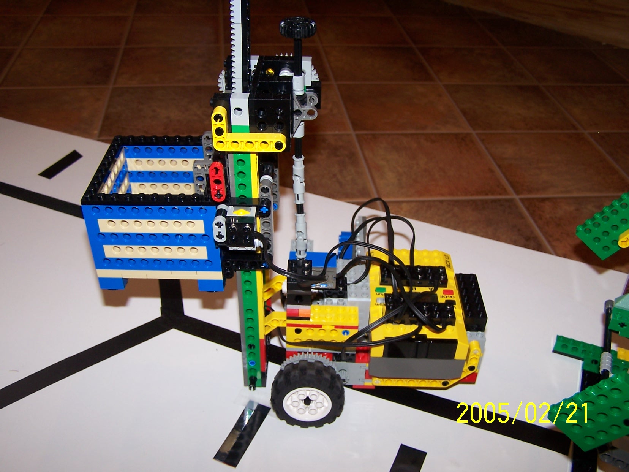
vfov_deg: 37.7
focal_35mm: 38
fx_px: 690
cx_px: 314
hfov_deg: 49.0
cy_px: 236
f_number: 2.8
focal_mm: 6.3
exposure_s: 1/60
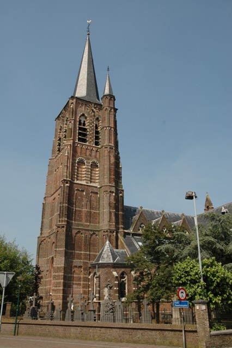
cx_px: 116
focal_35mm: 36
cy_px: 174
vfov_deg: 53.2
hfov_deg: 36.8
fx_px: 348
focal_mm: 24
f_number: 9
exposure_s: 1/320
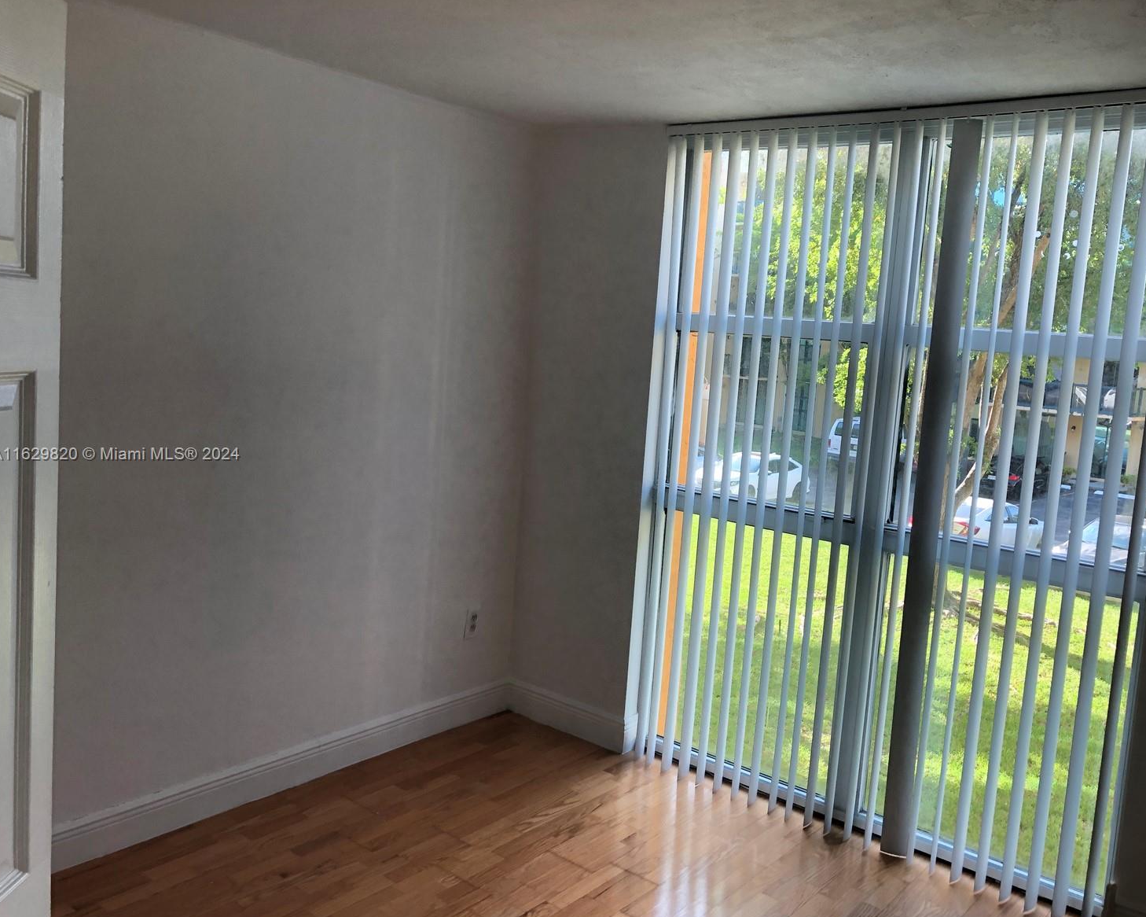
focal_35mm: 30
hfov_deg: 58.7
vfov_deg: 48.5
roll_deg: -4.4
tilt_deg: -4.9
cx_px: 617
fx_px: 1017
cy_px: 455
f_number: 1.8
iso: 50
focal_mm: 3.99
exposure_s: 1/120
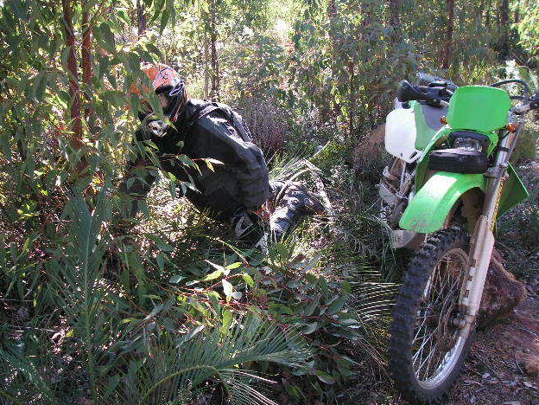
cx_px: 267
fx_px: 607
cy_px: 202
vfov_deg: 36.8
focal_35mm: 39
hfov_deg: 47.9
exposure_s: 1/45
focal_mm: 6.3
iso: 50
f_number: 3.3
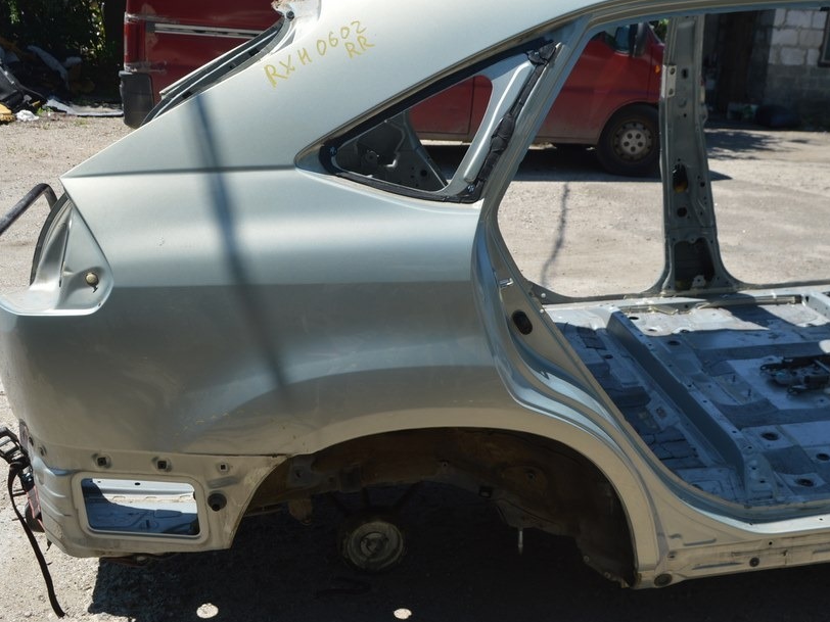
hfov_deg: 46.8
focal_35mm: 40
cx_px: 425
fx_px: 959
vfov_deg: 35.9
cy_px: 282
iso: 100
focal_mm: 22
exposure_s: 1/250
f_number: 8
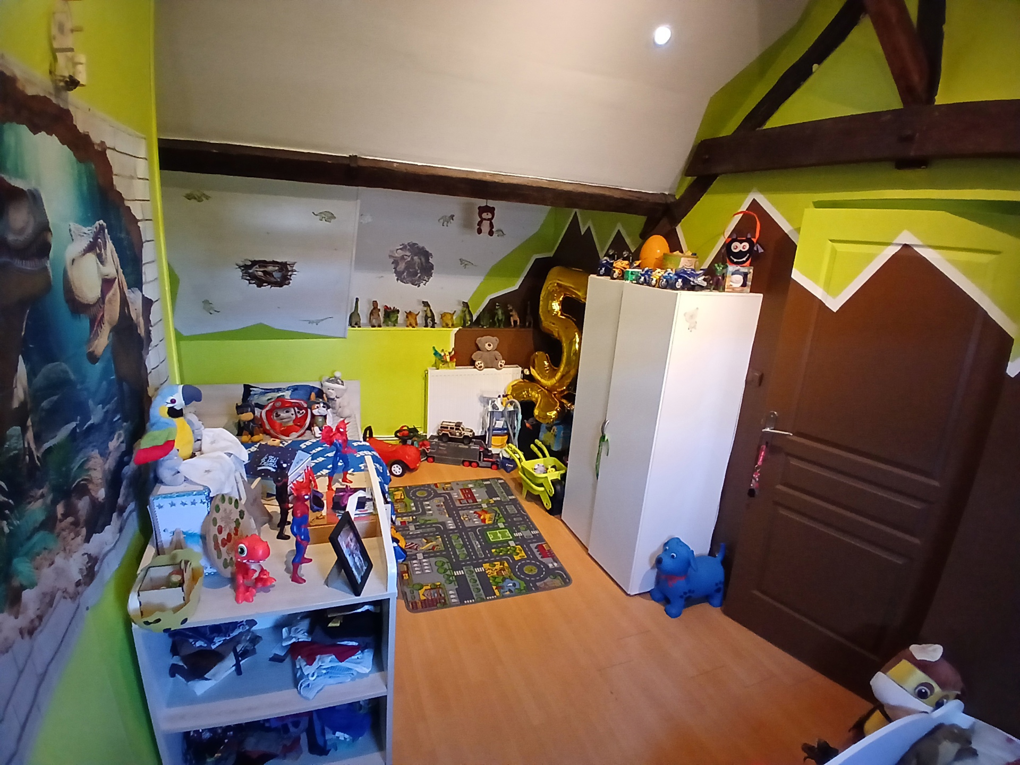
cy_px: 382
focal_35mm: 17
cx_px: 510
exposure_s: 1/25
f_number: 2.2
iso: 400
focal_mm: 1.4
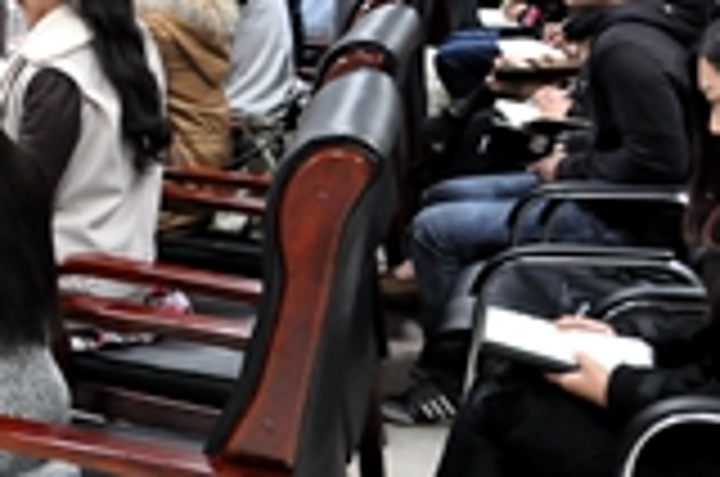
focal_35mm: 76
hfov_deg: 23.0
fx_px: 1517
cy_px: 25
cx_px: -270
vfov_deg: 17.5
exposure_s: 1/40
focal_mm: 18
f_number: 6.3
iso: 2500
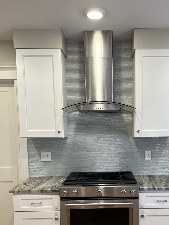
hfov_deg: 37.3
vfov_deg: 47.9
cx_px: 115
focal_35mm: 38
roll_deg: -0.1
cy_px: 156
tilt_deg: -5.7
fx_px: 247
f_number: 1.5
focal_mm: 5.7
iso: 80
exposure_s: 1/120
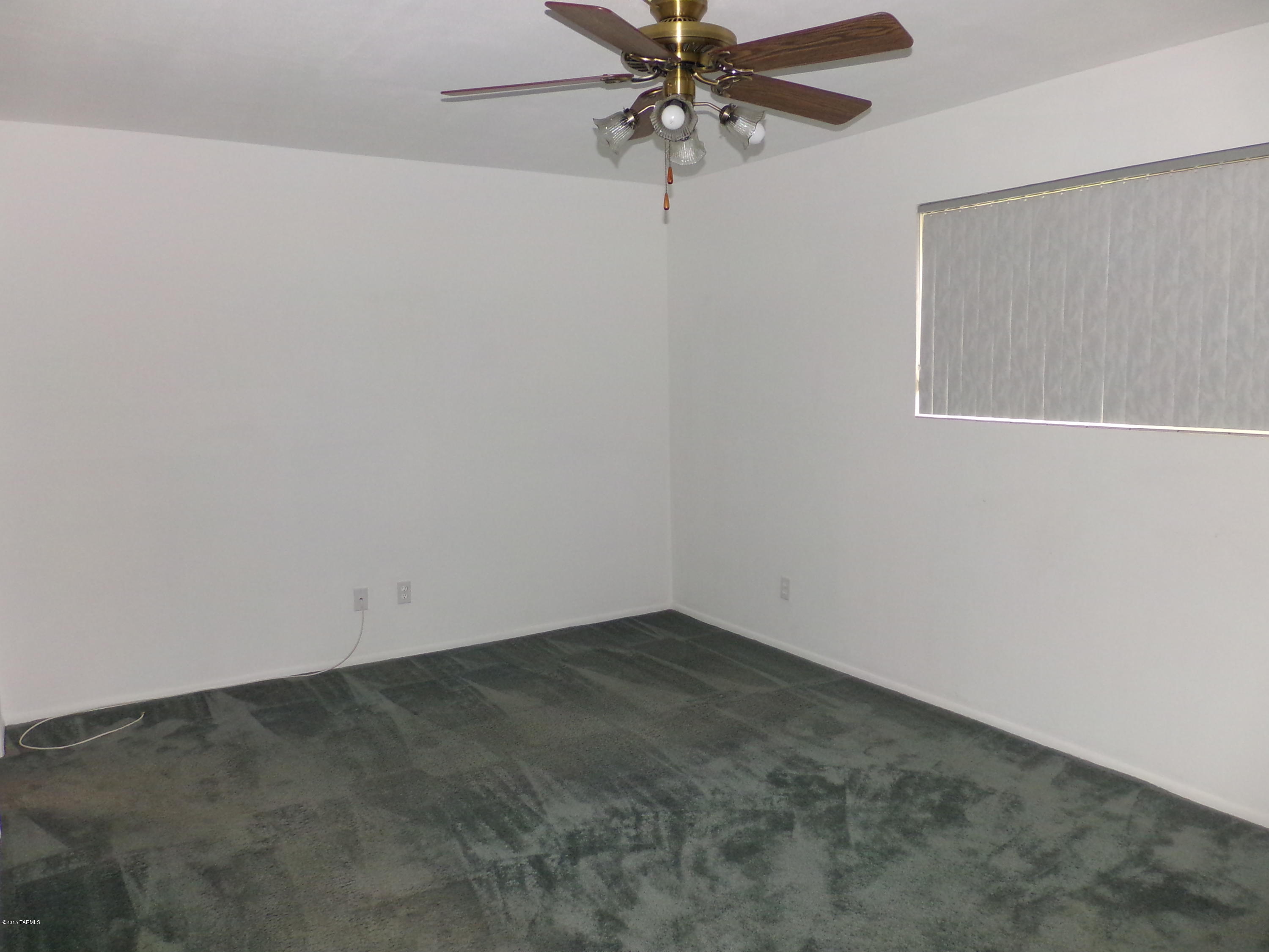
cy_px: 476
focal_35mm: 26
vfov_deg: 53.1
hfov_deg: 67.3
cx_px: 634
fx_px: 953
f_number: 3.2
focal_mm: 4.7
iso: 200
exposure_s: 1/60
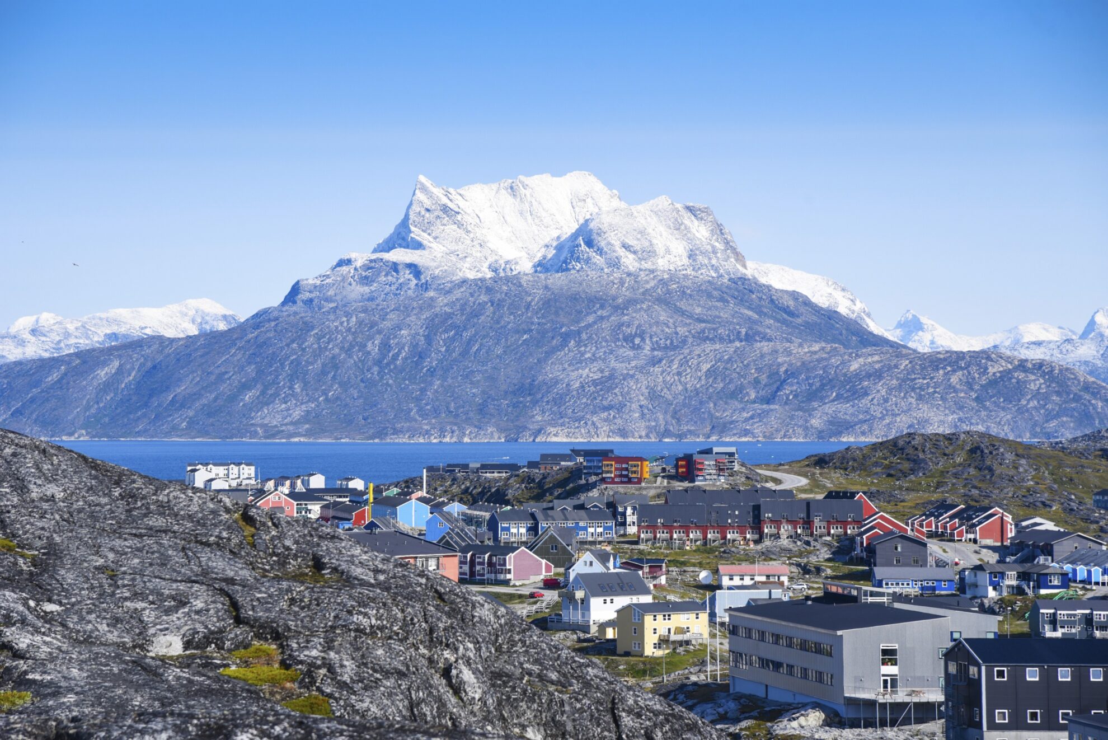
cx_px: 554
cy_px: 370
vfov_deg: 11.4
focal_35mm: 120
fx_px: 3695
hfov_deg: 17.1
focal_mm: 120
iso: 200
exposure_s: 1/640
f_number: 7.1
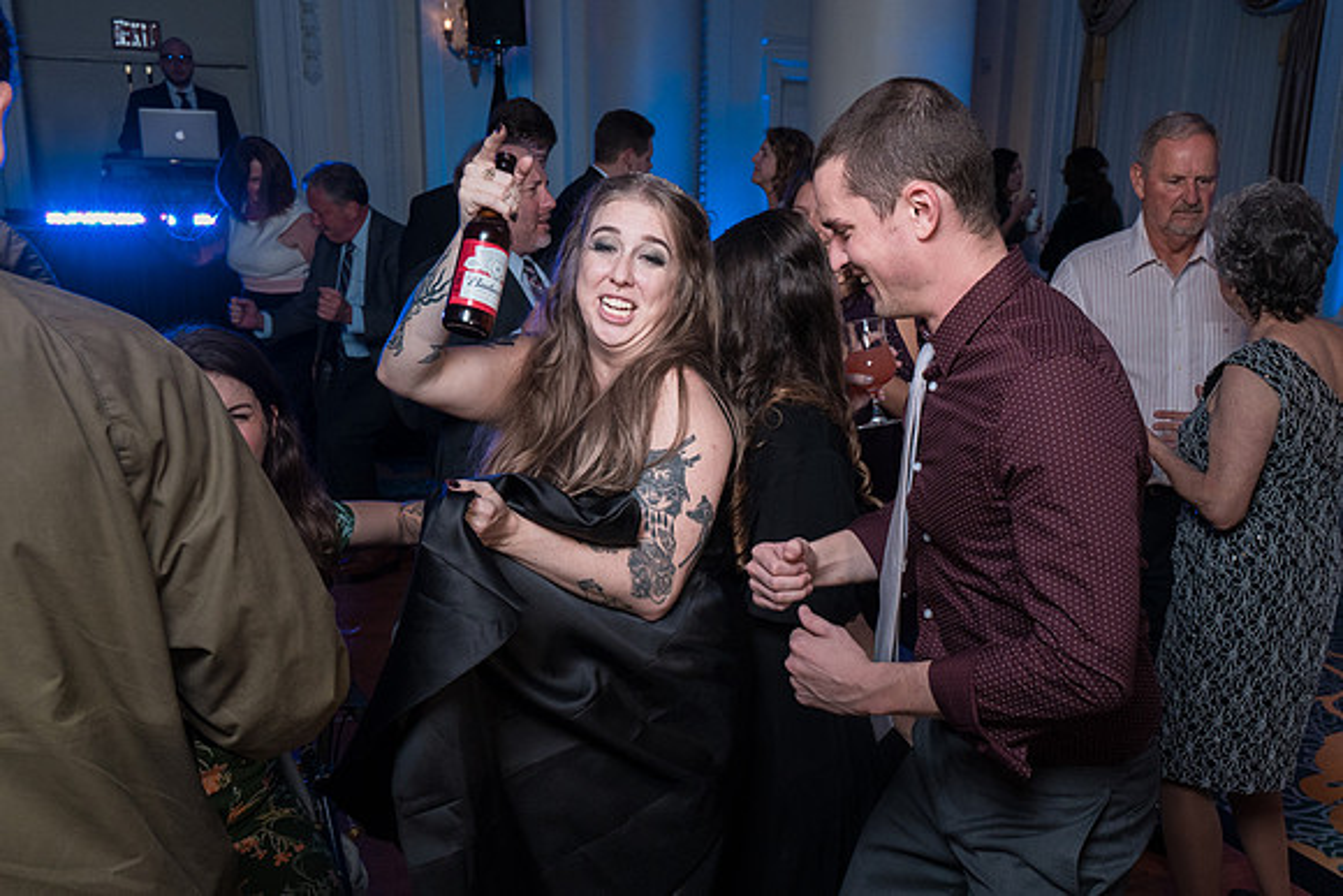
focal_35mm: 36
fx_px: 1330
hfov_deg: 53.4
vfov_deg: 37.1
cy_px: 543
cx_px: 766
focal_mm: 27
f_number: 5.6
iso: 2000
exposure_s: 1/200
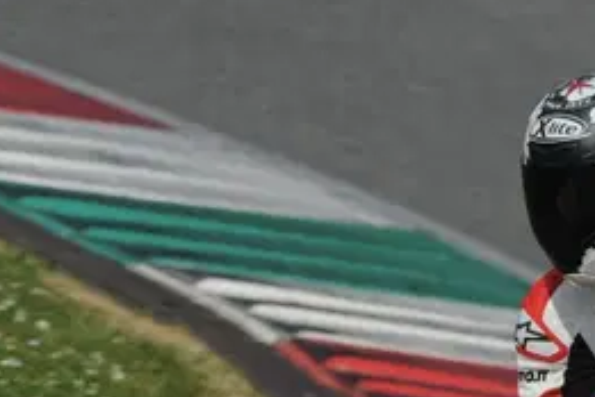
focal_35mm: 1991
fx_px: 32904
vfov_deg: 0.7
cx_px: 644
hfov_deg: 1.0
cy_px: 411
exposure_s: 1/320
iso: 220
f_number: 11
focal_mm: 650
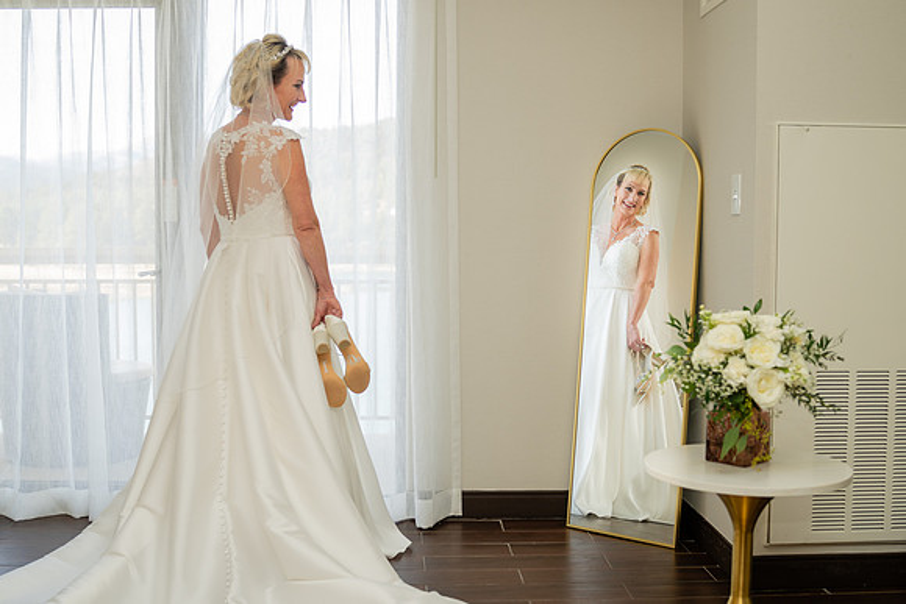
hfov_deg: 48.0
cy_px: 317
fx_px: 1017
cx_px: 435
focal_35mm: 40
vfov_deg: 33.1
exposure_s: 1/125
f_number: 2.8
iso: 250
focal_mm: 35
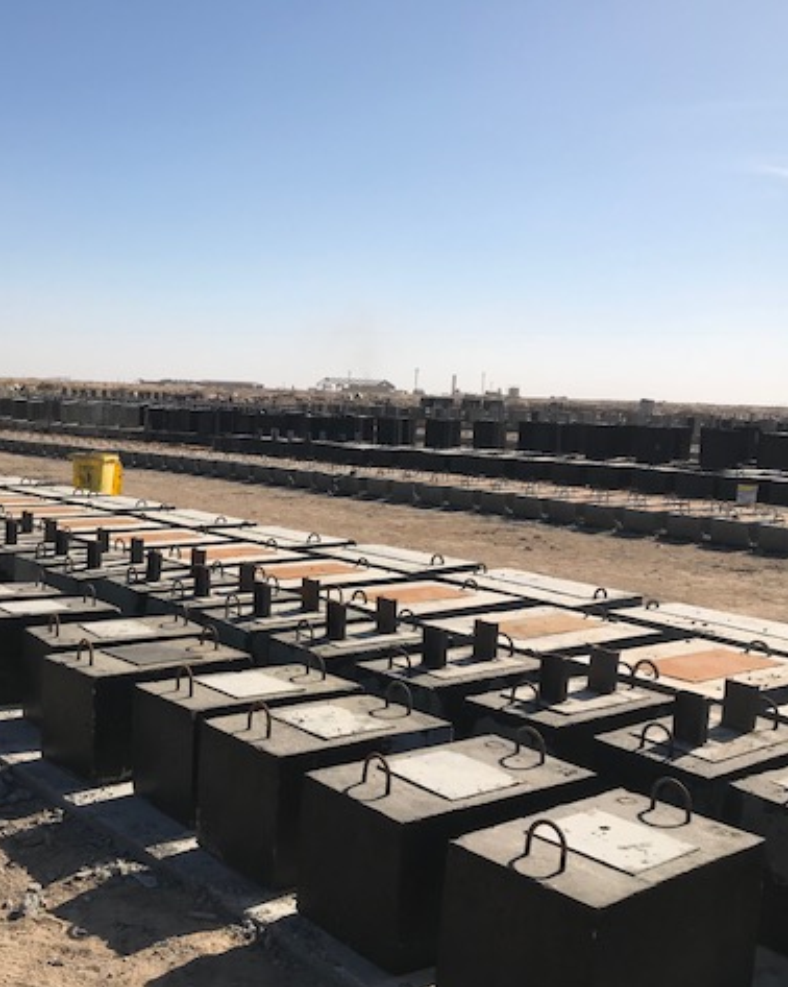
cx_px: 227
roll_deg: -1.8
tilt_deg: -5.9
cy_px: 499
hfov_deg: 39.3
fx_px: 1079
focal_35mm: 37
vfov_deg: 49.1
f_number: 1.8
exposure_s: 1/4367
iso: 20
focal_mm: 3.99
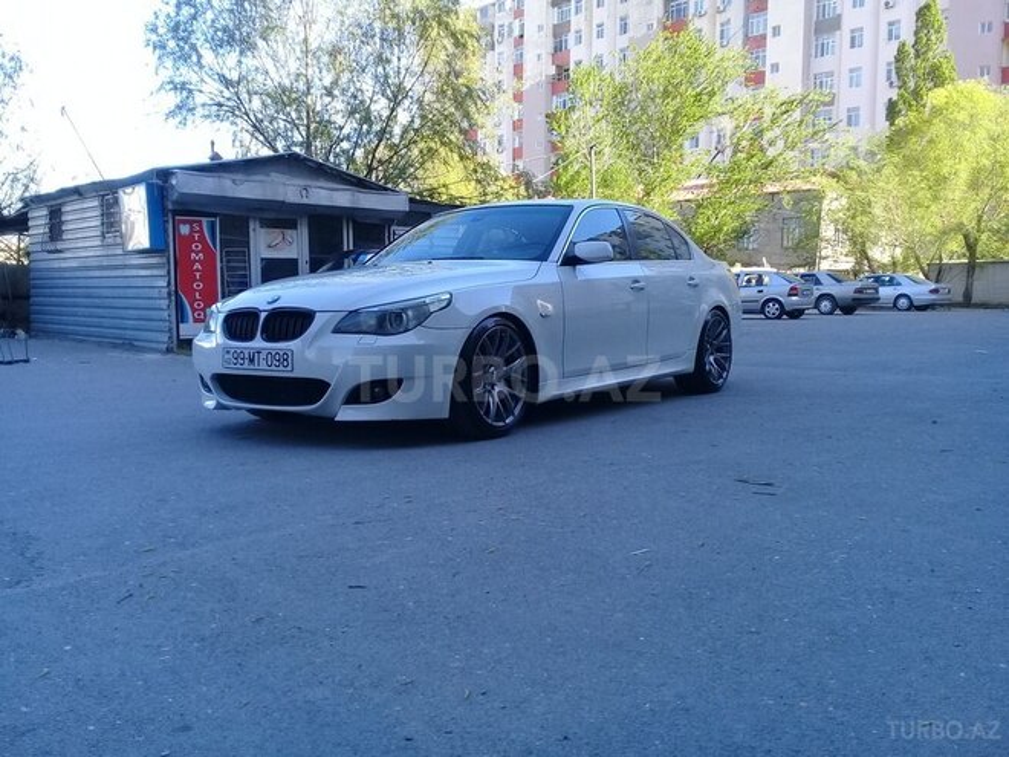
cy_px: 378
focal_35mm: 31
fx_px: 904
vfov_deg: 45.4
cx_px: 504
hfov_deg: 58.4
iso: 50
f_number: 2.2
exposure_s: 1/245
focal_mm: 3.3
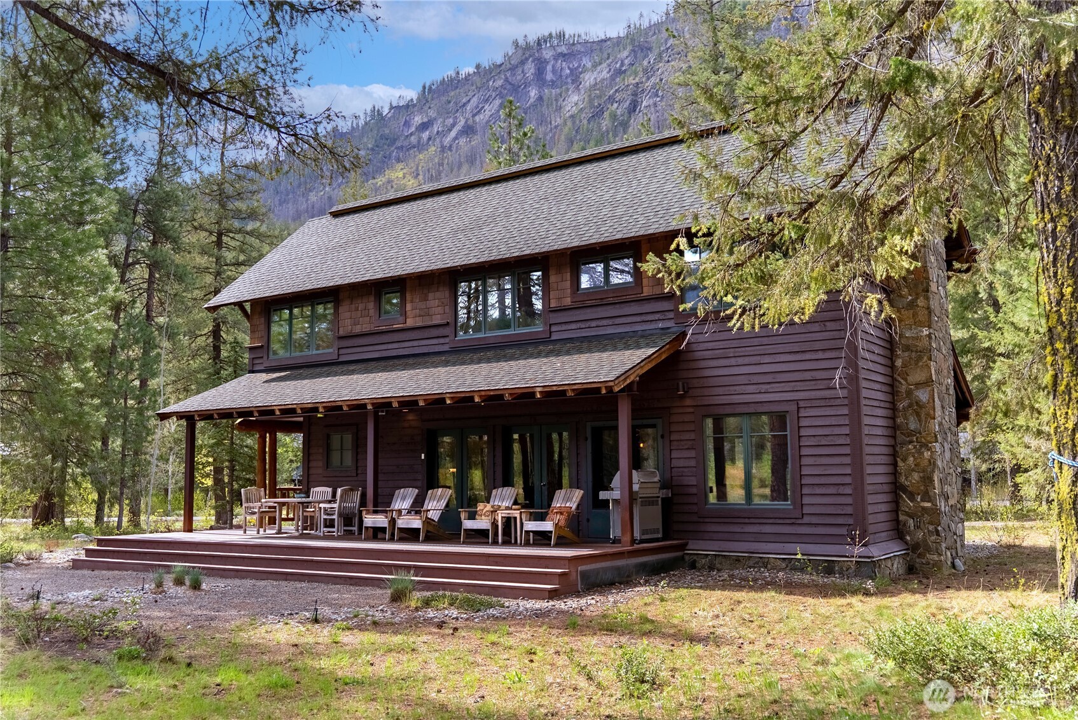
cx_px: 539
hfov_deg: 57.8
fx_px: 977
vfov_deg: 40.5
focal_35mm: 33
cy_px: 360
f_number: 2.8
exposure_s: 1/8000
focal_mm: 32.6
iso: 100
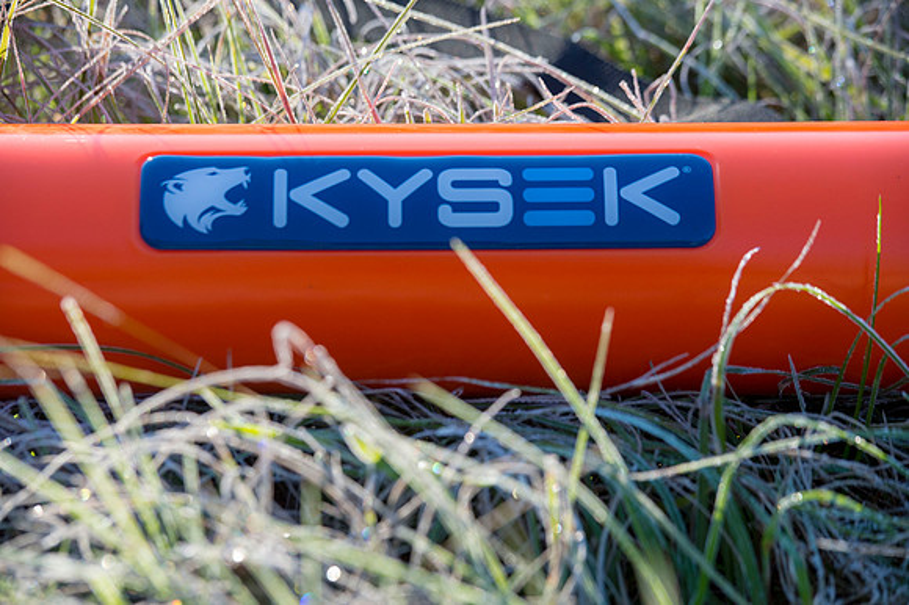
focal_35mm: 175
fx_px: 4416
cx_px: 454
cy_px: 302
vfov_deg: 7.8
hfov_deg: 11.8
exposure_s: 1/500
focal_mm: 175
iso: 800
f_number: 7.1
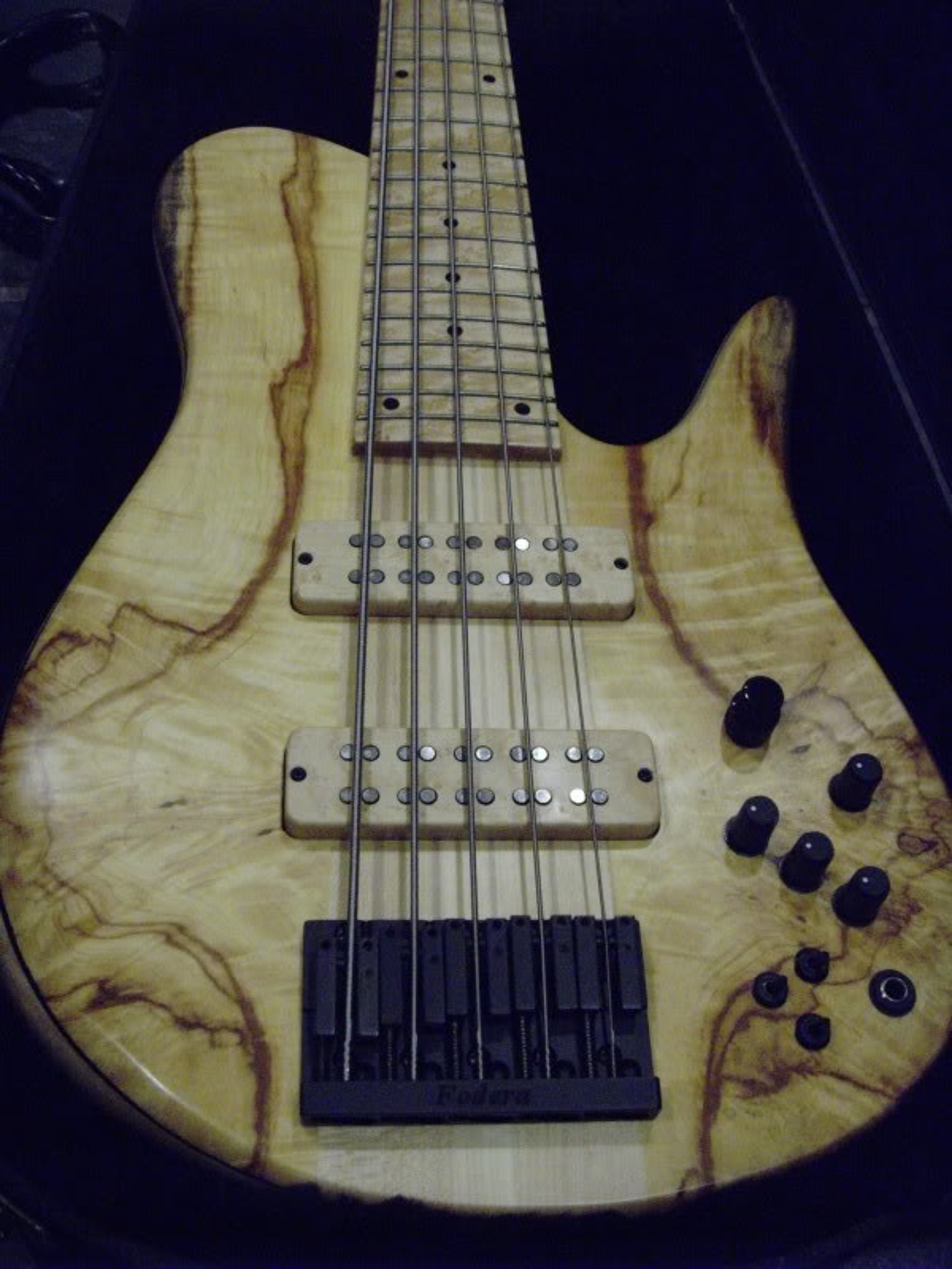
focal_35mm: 39
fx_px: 1430
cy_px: 634
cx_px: 476
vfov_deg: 47.9
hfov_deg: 36.8
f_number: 3.5
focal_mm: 6.6
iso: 1000
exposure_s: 1/45
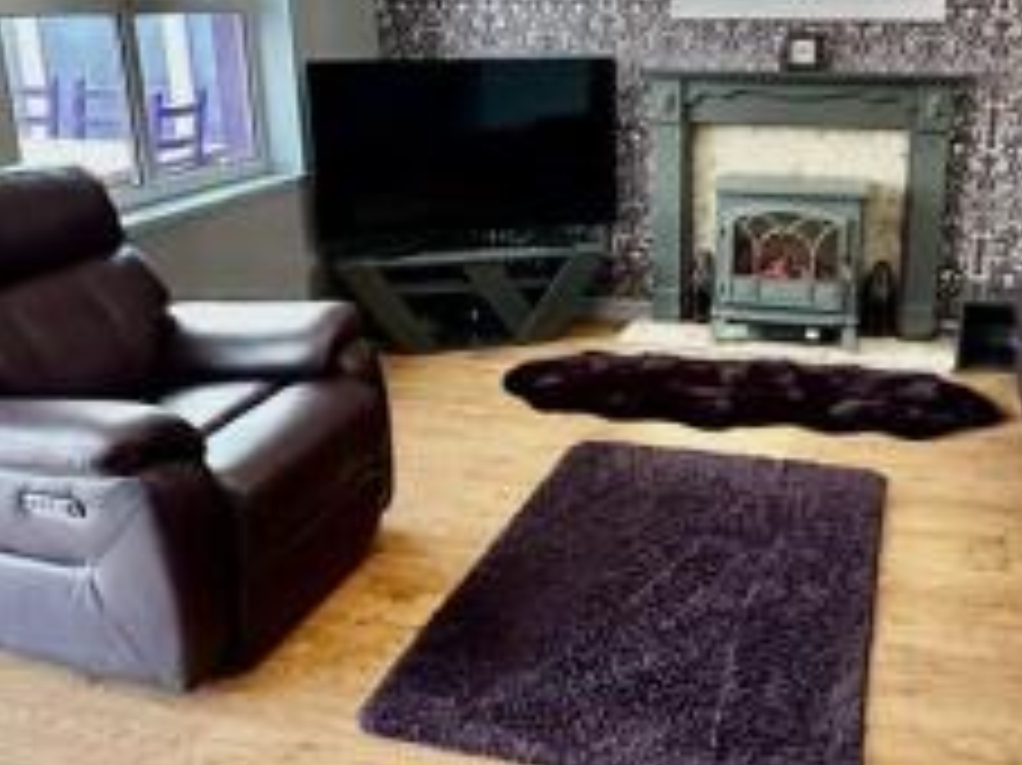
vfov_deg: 39.5
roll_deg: -0.3
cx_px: 660
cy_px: 313
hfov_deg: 50.7
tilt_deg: -16.8
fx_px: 1062
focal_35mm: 36
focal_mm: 2.22
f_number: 2.2
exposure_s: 1/50
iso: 1250
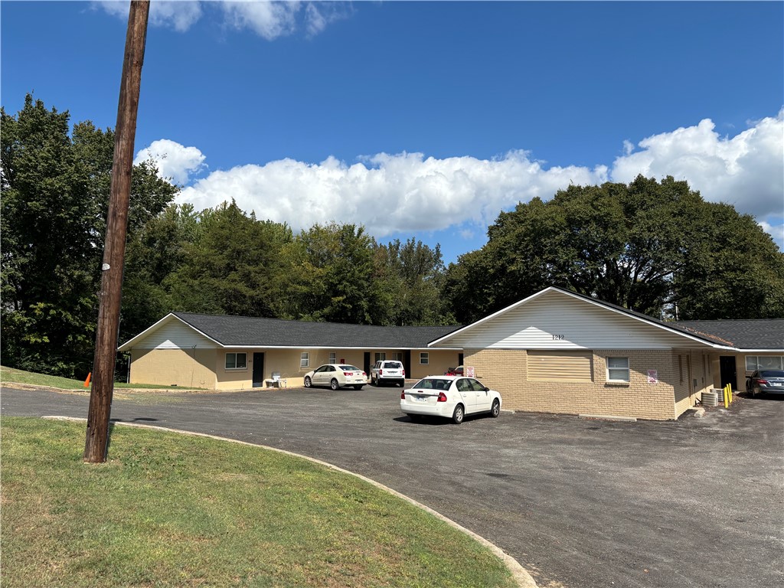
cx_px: 392
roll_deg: +1.5
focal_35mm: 26
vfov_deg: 53.1
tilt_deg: +6.6
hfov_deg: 67.3
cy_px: 294
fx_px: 589
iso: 50
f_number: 1.6
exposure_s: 1/4082
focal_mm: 5.96
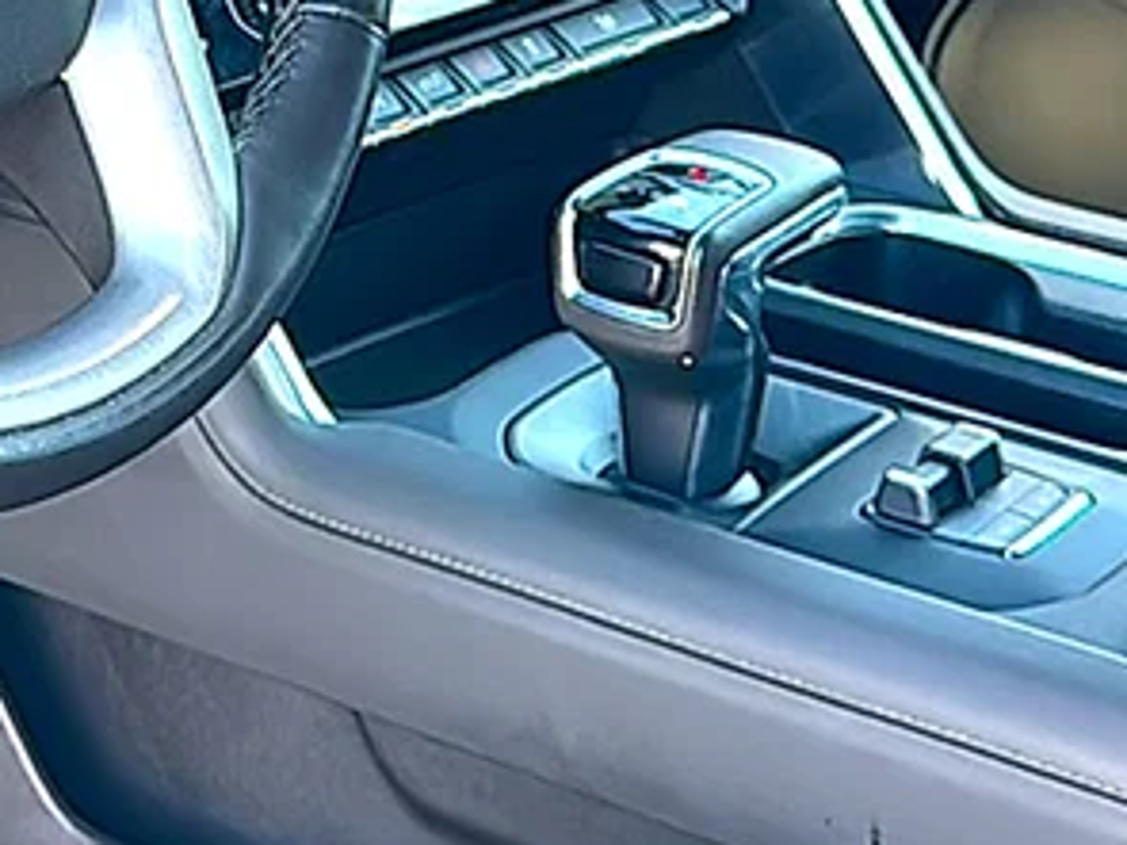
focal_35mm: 95
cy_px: -75
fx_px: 3092
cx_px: -99
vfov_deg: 15.2
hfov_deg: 19.8
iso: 100
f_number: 1.78
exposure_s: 1/147
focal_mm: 6.86
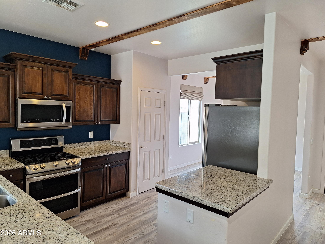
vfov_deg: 58.9
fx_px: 216
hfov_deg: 73.9
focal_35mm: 23
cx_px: 162
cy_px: 122
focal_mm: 5.54
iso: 64
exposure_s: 1/40
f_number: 1.8
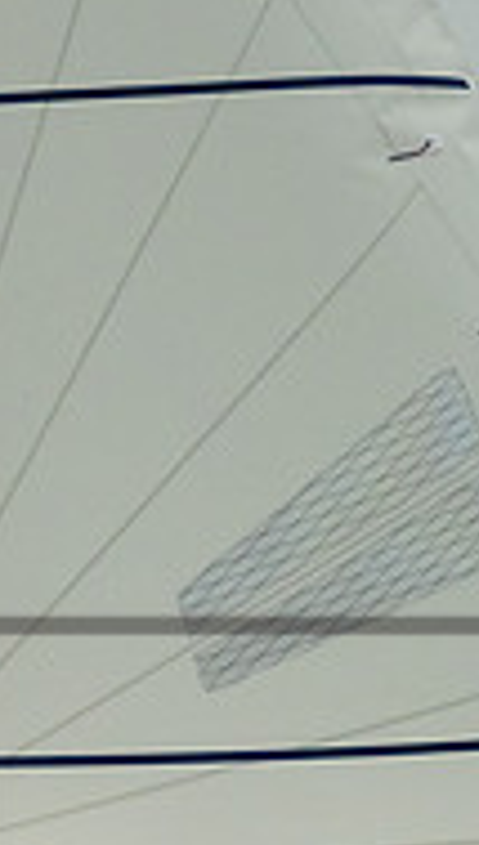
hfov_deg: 1.5
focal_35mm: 836
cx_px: -730
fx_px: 18785
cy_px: 616
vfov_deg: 2.6
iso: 800
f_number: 9
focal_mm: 145
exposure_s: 1/3200
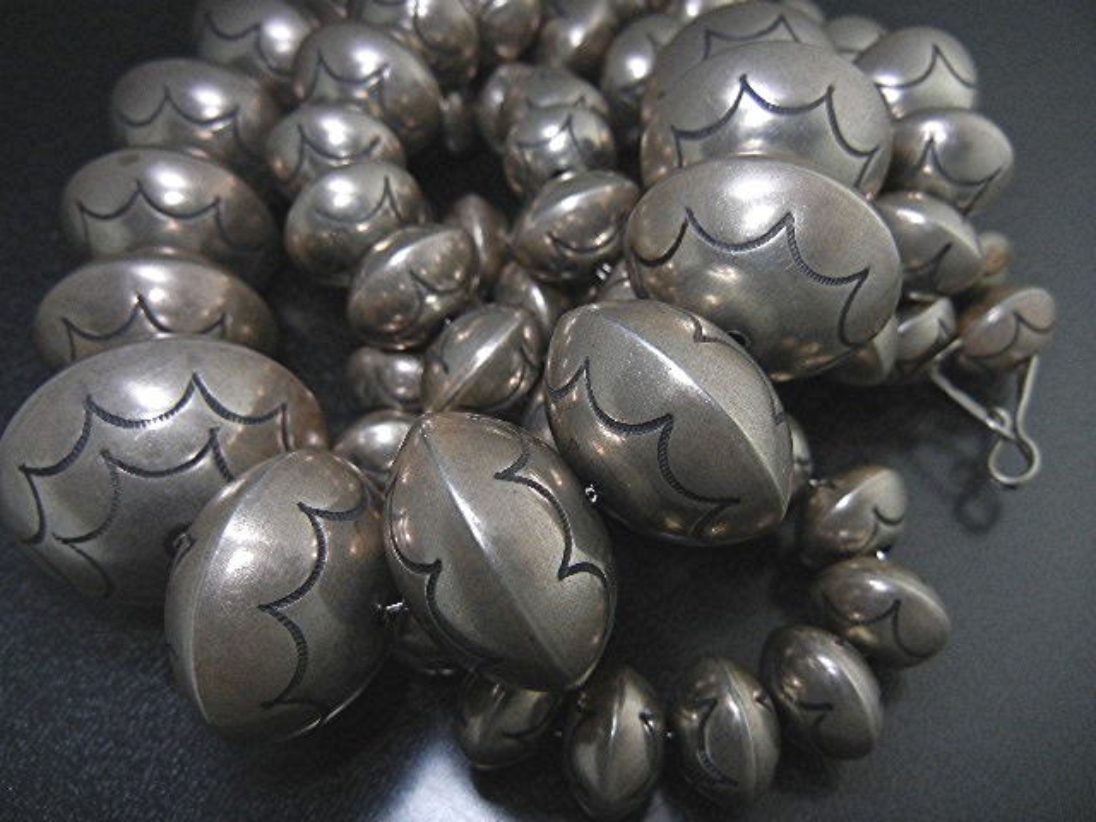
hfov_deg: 60.0
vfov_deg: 46.8
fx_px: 950
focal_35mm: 30
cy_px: 411
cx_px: 548
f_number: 7
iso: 307
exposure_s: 1/30
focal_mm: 5.4
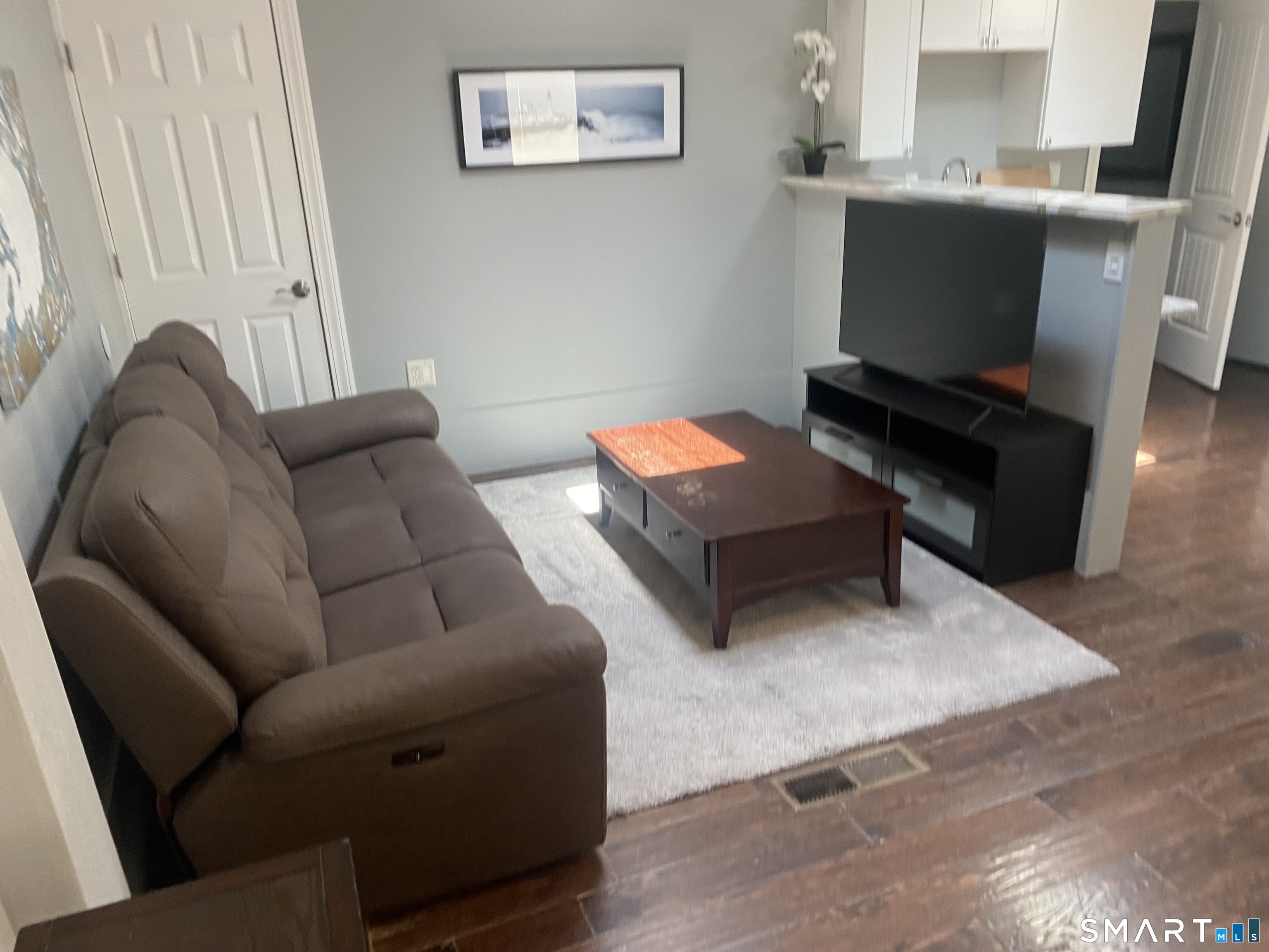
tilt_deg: -18.6
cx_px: 634
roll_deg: +0.6
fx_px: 953
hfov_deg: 67.3
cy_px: 476
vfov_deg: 53.1
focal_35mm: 26
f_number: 1.8
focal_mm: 4.25
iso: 100
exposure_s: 1/60
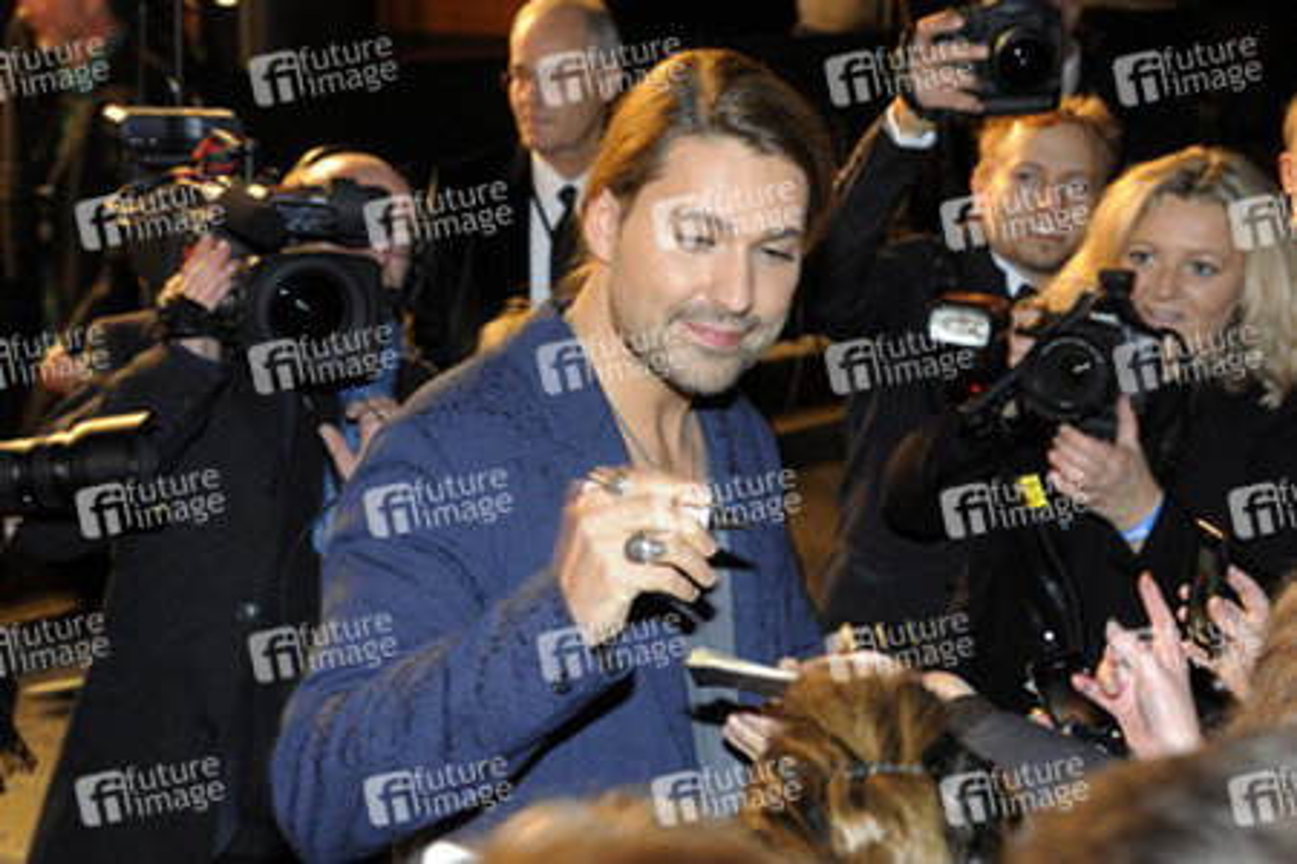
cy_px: 432
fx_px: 2810
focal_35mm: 78
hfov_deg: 26.0
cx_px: 648
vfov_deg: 17.5
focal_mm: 78
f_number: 7.1
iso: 1600
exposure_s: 1/40
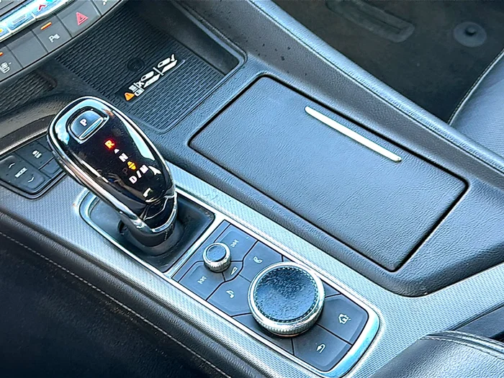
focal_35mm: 44
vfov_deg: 32.9
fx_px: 641
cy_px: 189
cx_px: 252
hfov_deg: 42.9
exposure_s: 1/52
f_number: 1.78
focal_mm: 6.86
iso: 50
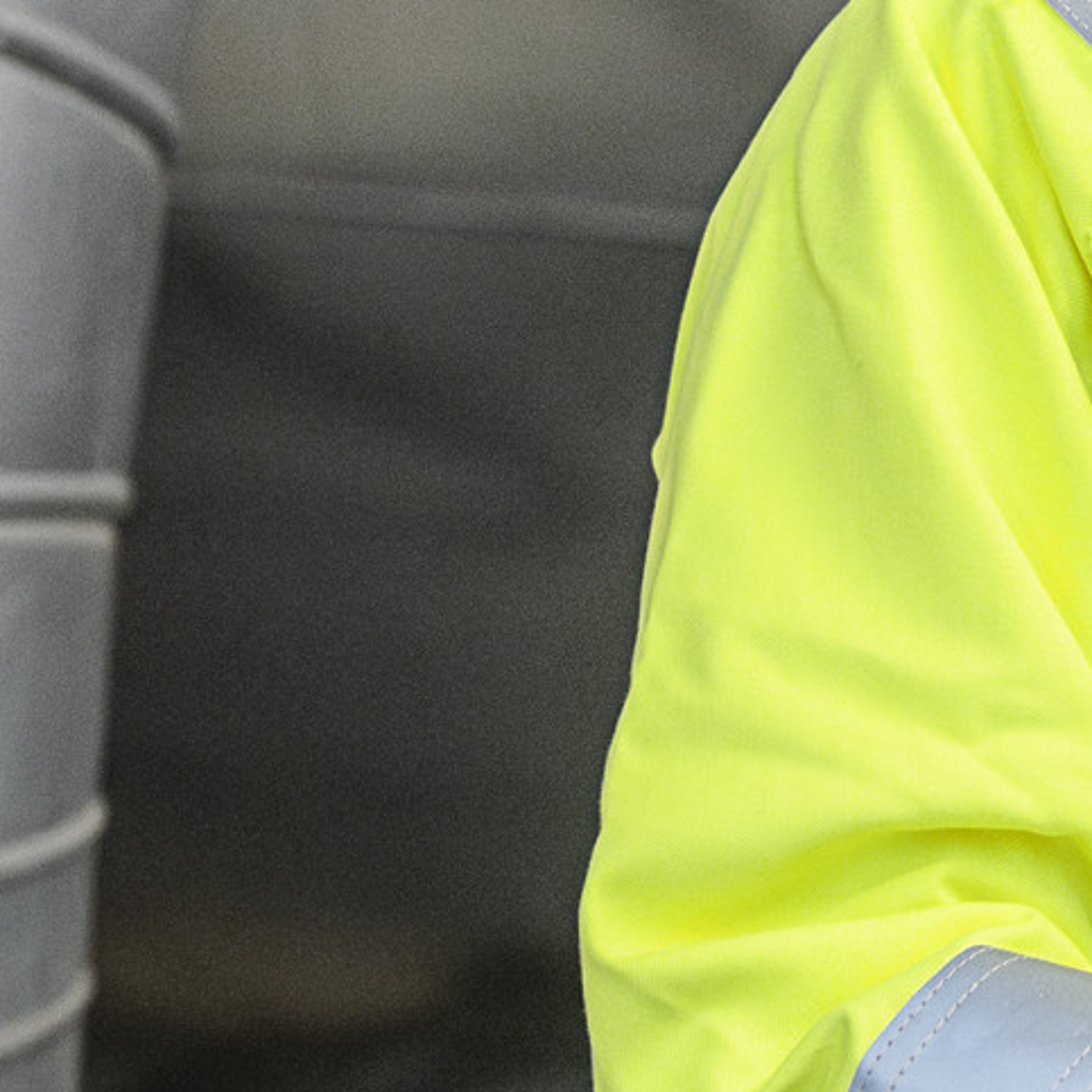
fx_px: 7067
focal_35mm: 198
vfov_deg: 8.8
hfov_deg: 8.5
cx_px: 2039
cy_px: -80
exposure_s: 1/1250
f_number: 3.5
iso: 1600
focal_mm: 44
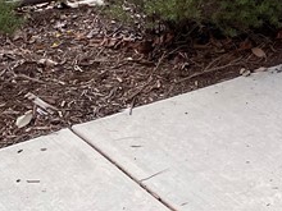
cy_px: -279
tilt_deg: -3.6
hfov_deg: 15.6
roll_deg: -0.4
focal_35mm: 121
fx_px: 986
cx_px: 358
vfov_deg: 10.6
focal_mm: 4.25
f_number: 1.8
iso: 80
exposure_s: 1/121
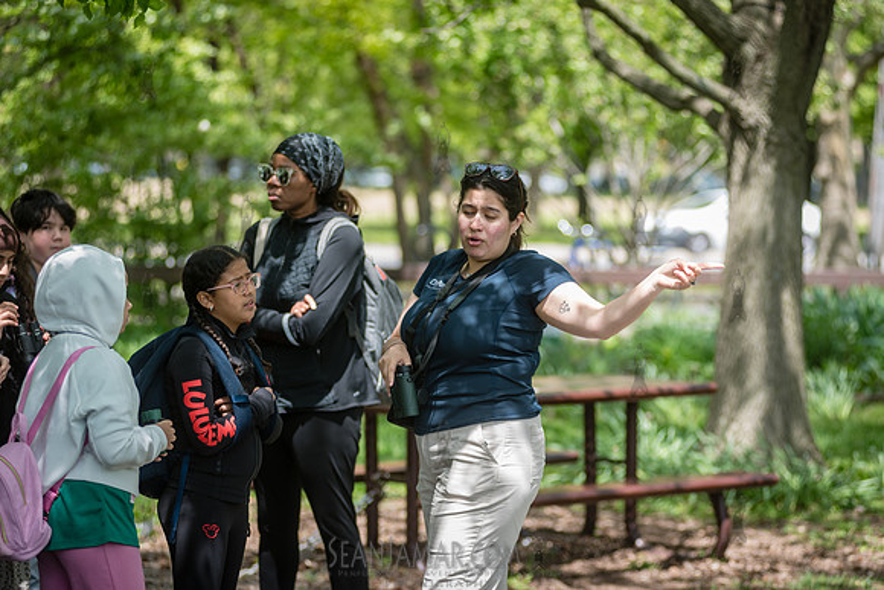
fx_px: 2947
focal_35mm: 120
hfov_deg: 17.1
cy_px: 295
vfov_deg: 11.4
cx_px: 442
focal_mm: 120
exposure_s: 1/250
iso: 64
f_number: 3.2
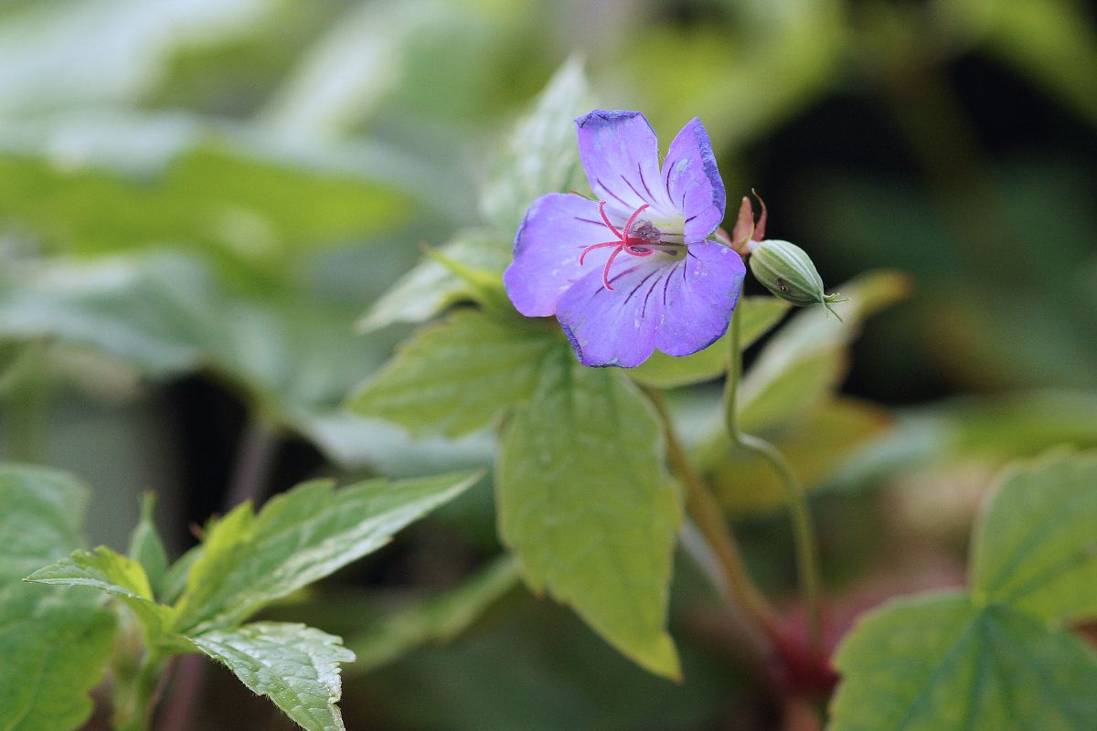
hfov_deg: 13.7
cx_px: 548
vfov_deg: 9.1
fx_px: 4570
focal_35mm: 150
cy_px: 366
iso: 250
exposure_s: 1/160
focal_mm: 100
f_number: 5
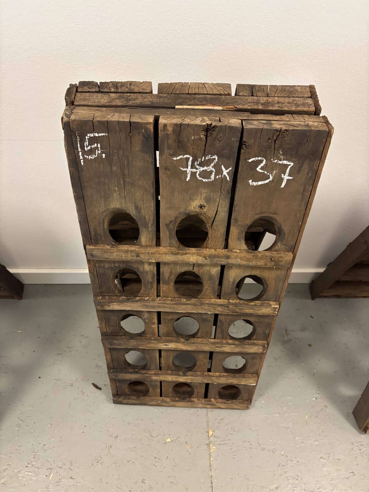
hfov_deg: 53.1
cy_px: 246
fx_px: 370
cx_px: 184
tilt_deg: -52.5
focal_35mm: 26
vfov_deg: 67.3
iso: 250
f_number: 1.6
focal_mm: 5.96
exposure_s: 1/50
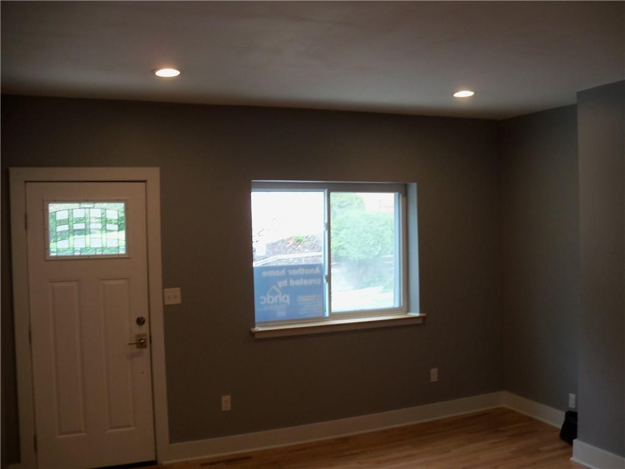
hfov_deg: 52.6
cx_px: 312
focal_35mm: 35
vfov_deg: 40.7
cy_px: 234
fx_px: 632
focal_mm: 6.2
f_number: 3.5
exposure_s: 1/40
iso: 100
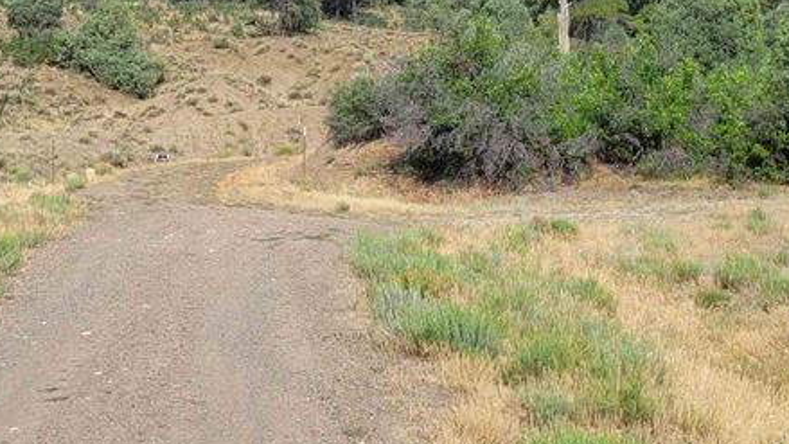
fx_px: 1381
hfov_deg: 31.4
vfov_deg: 18.3
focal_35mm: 66
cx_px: 205
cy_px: 225
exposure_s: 1/2450
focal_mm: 5.4
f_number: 1.8
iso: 40
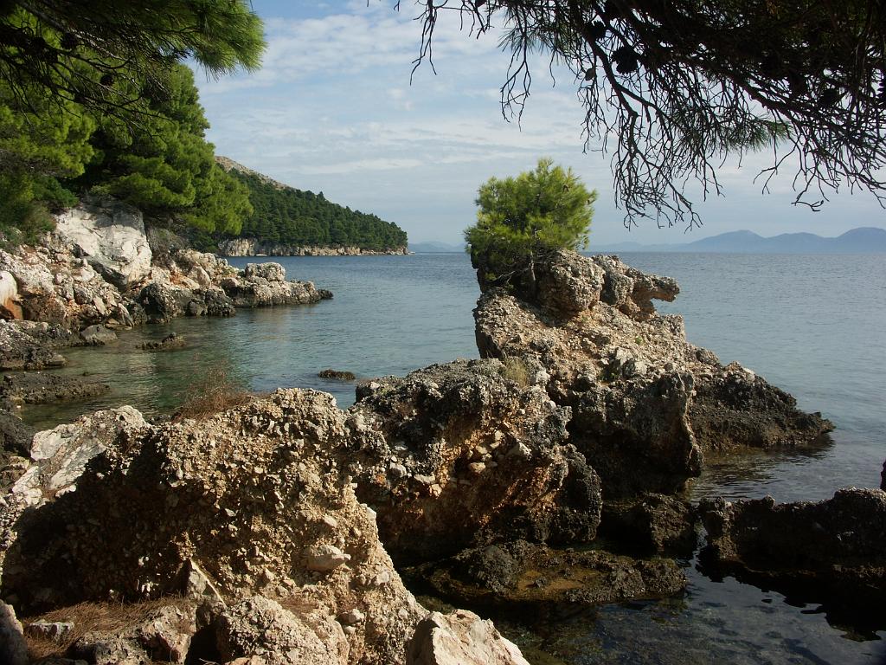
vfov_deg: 44.2
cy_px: 332
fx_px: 819
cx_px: 443
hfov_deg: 56.8
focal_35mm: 32
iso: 64
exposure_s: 1/320
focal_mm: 8.23
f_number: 7.1
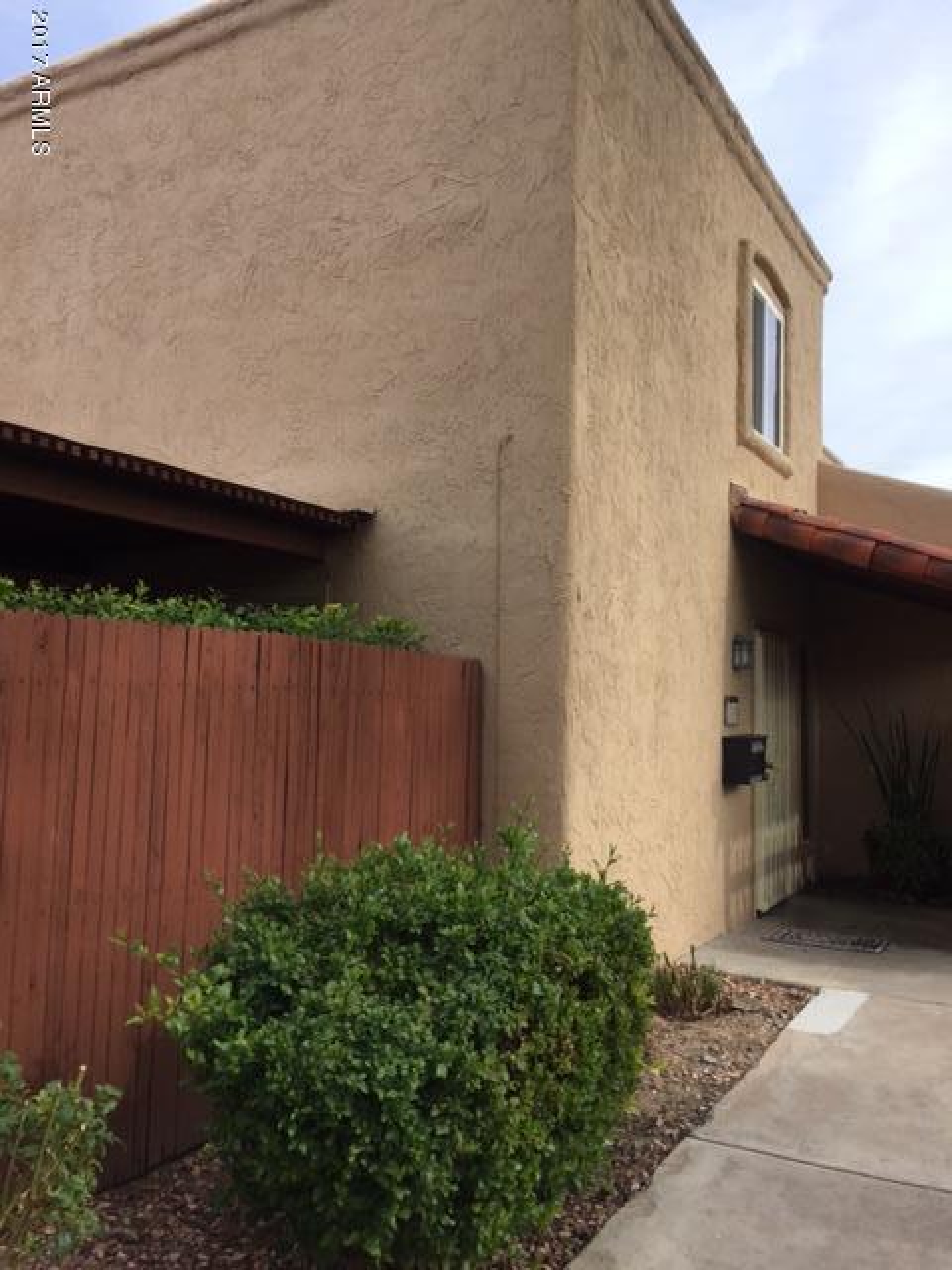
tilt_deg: +3.8
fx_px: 1063
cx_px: 476
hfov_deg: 48.2
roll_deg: -0.7
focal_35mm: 29
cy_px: 635
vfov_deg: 61.7
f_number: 2.2
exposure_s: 1/1199
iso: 32
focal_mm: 4.15
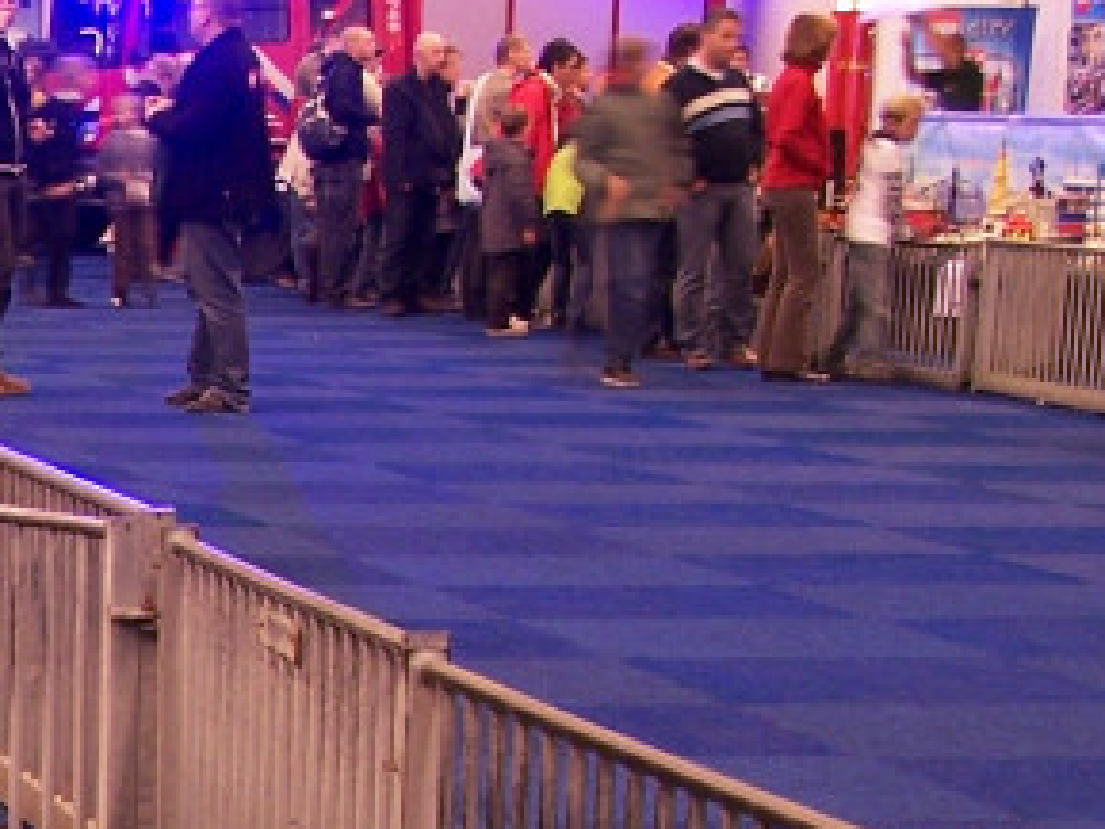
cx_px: -757
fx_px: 5429
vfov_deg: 8.5
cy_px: 1307
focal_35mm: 170
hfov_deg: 11.0
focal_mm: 8
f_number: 3
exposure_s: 1/2
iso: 80
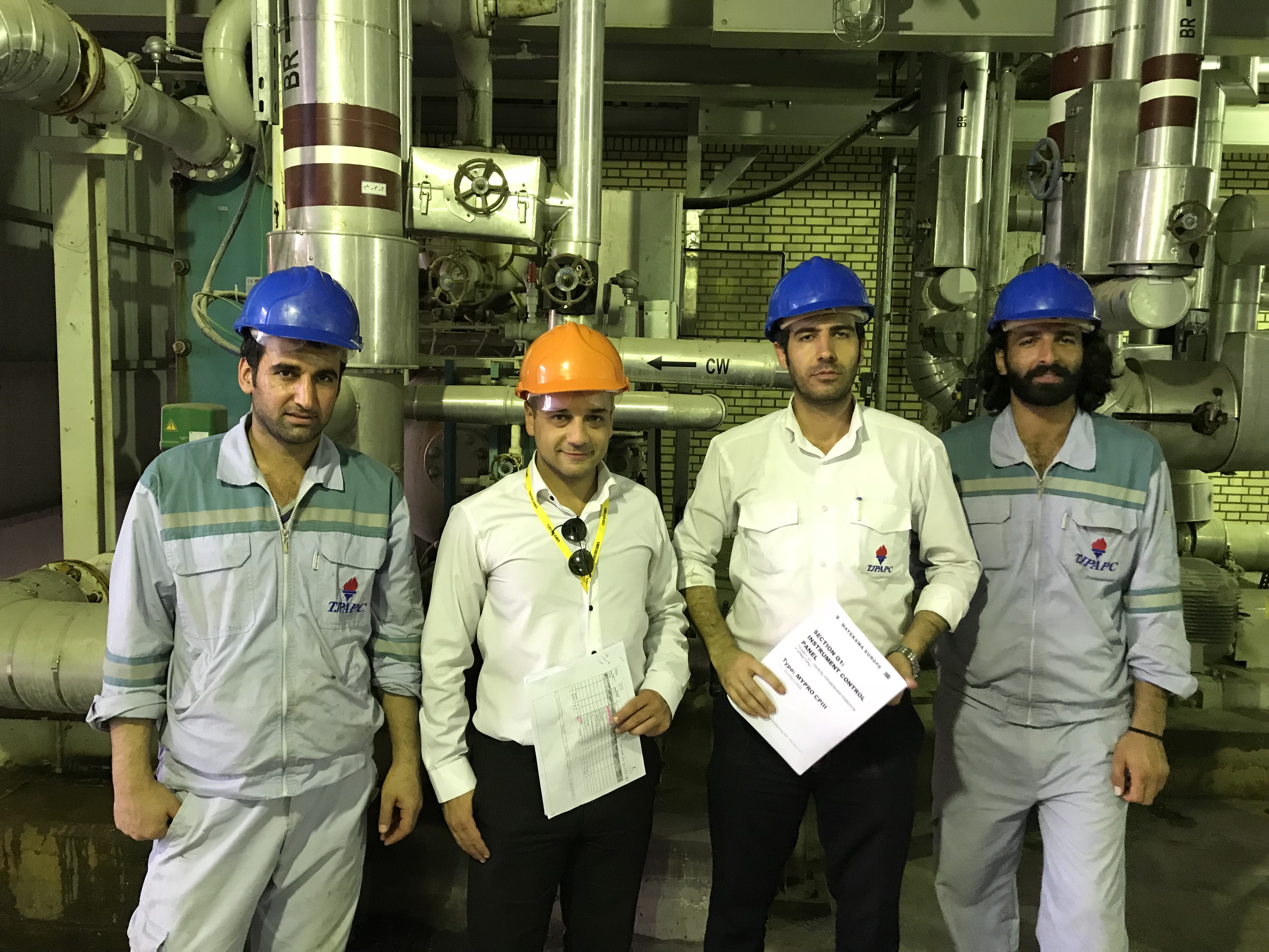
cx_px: 634
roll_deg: -1.7
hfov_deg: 63.4
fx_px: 1026
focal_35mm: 28
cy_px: 476
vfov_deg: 49.7
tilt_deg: -6.9
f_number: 1.8
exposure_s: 1/14
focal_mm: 3.99
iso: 100
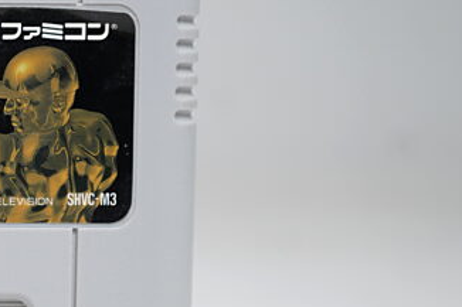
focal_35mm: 151
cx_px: -187
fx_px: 1937
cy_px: 236
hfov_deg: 13.0
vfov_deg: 9.1
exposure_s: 1/4
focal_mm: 41
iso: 64
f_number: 5
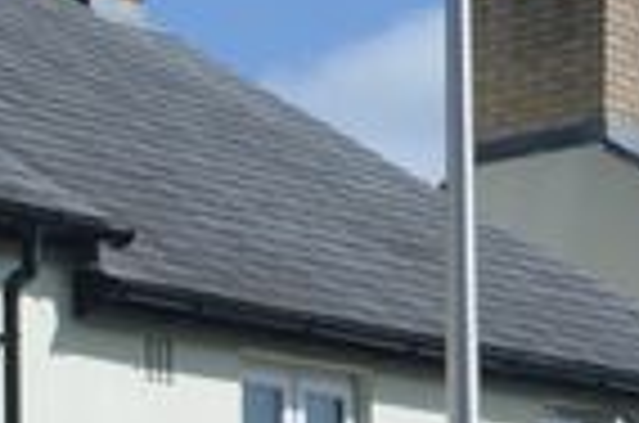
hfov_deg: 9.6
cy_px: 814
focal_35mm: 195
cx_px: -770
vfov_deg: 6.8
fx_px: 3453
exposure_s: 1/250
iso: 100
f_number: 8
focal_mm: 18
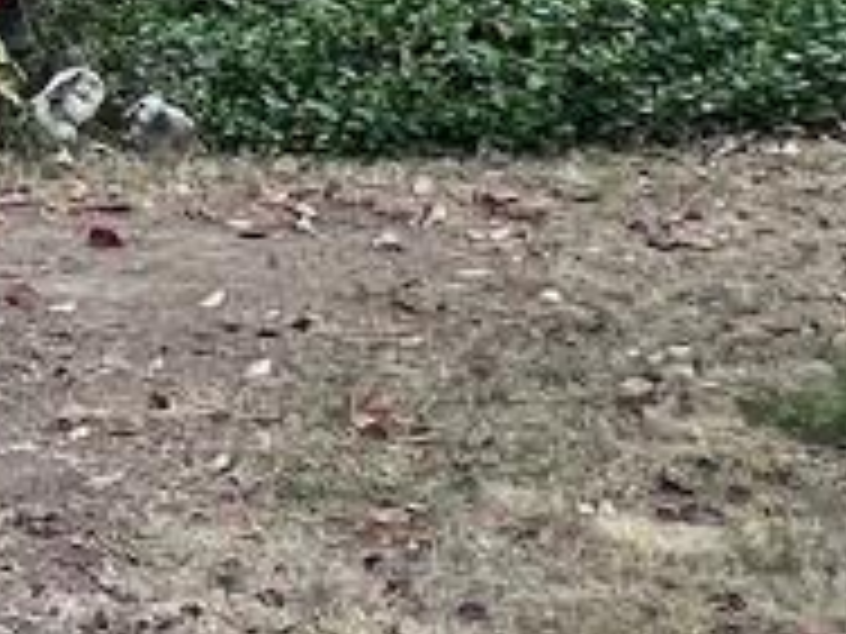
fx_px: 2542
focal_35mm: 104
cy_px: -398
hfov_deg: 15.5
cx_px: -796
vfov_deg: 13.2
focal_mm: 1.57
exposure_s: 1/188
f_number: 1.8
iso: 32
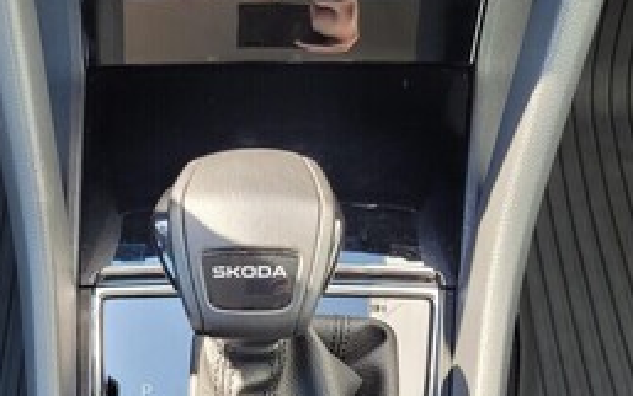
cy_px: 483
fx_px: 1018
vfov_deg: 20.5
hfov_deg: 34.2
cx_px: 212
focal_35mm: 59
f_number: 1.8
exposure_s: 1/100
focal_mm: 5.4
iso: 64
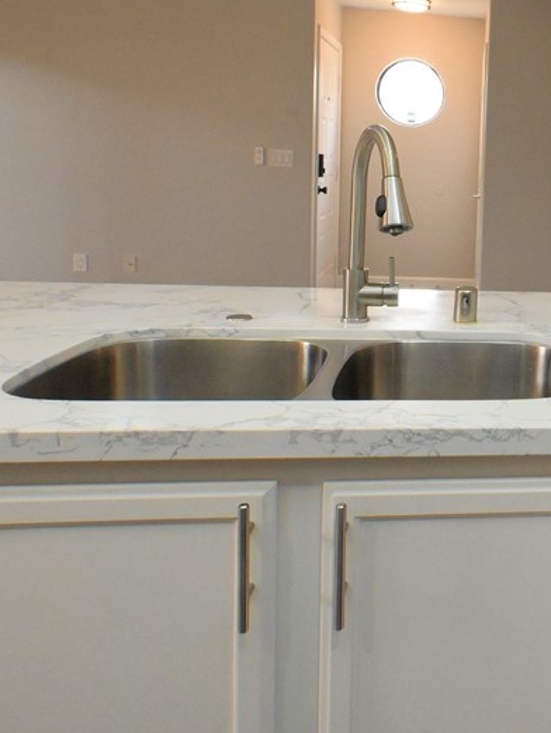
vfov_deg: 50.4
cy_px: 243
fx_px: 763
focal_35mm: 36
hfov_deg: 34.8
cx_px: 589
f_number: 11
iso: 6400
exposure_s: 1/160
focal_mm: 12
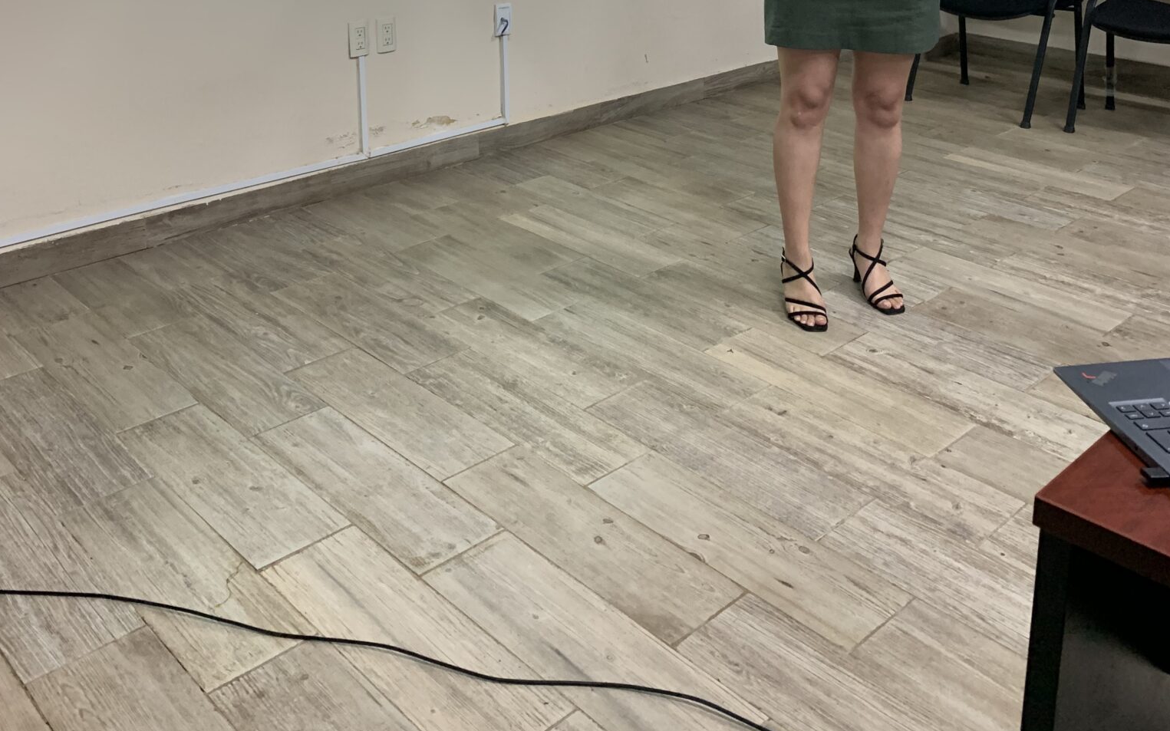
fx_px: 1180
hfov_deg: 52.8
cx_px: 583
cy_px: 61
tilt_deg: -13.3
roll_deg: +0.0
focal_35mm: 37
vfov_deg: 32.6
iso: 200
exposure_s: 1/60
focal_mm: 4.25
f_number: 1.8
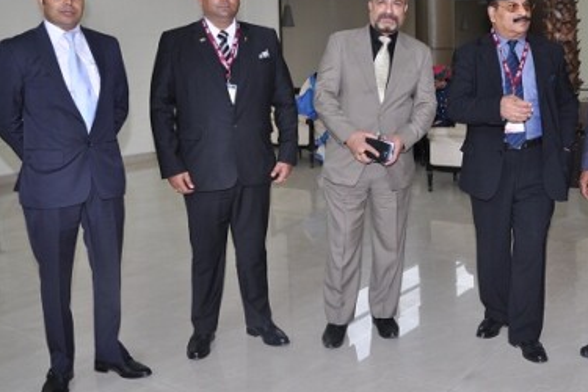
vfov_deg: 30.3
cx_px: 365
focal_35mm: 44
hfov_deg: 44.2
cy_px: 136
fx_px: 719
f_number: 7.1
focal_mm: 22
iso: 320
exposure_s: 1/125
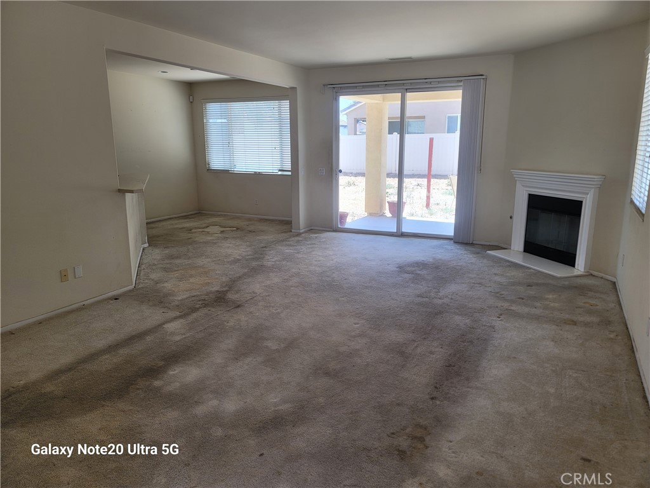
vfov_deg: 54.9
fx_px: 469
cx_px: 325
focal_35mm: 25
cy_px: 244
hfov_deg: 69.4
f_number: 1.8
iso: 32
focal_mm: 7
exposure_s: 1/120
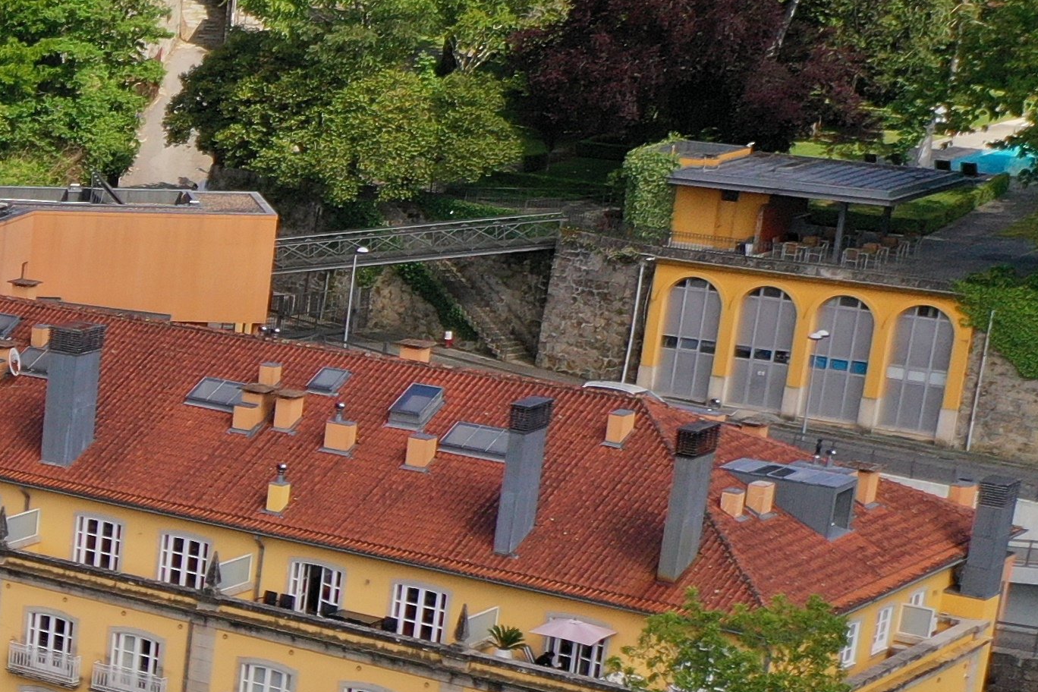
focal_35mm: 112
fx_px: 3229
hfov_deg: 15.3
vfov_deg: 12.0
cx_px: -923
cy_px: 773
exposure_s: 1/80
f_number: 3.5
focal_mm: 10.26
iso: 100
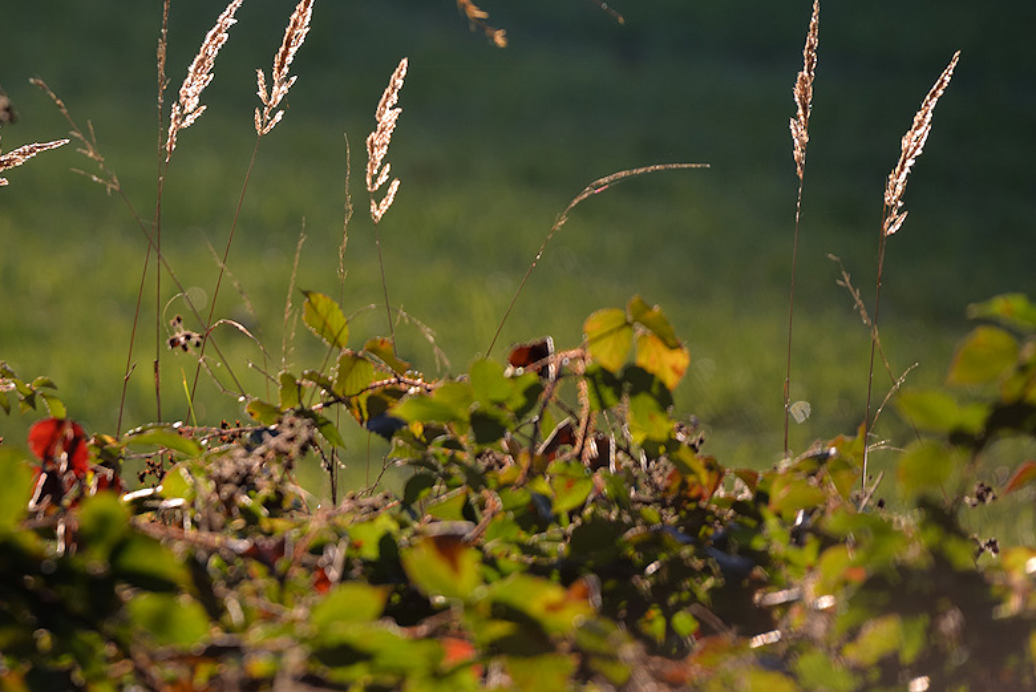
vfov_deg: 1.8
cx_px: 388
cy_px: 217
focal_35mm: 769
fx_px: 22141
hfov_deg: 2.7
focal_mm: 500
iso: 800
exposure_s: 1/320
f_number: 8
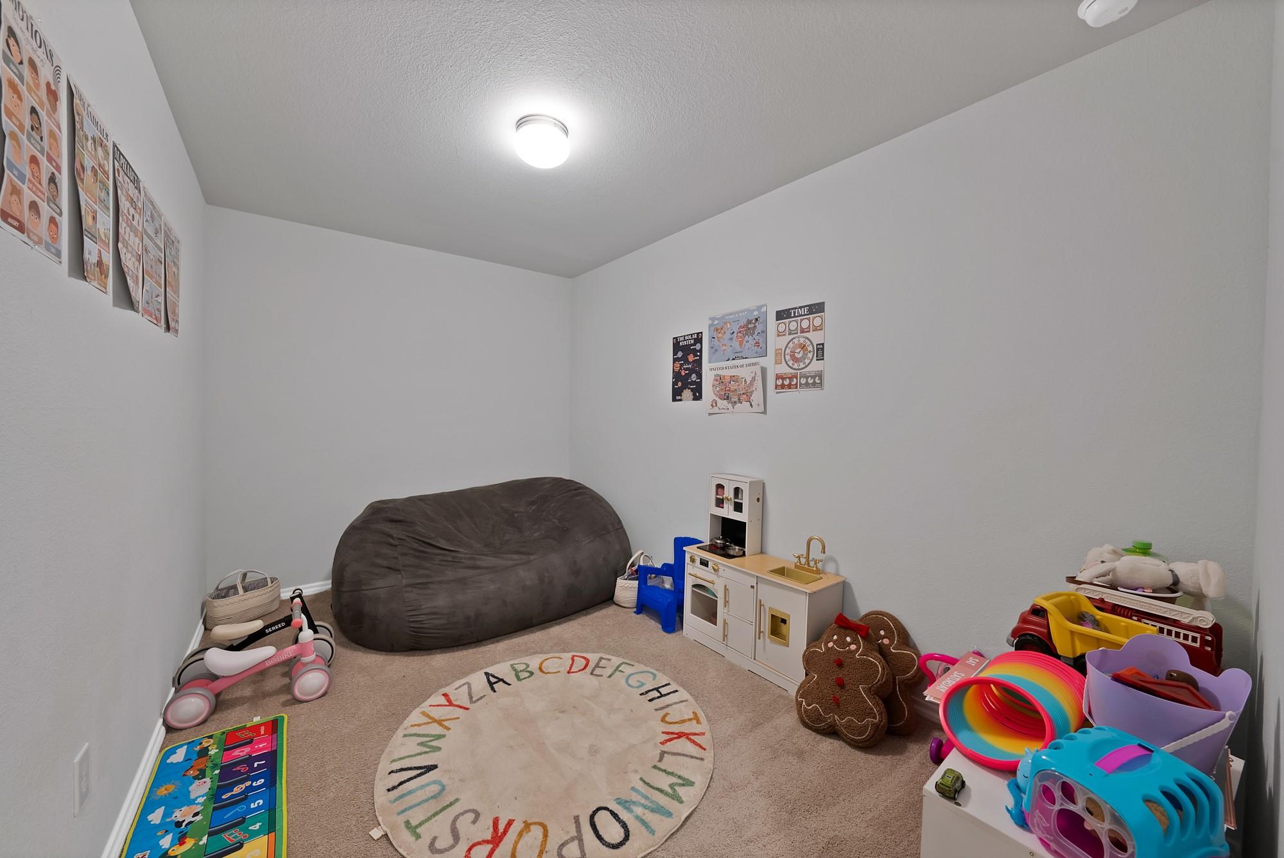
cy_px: 429
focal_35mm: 12
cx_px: 642
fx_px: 428
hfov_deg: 112.6
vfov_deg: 90.1
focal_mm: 12
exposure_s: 1/1.25
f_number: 9
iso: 640
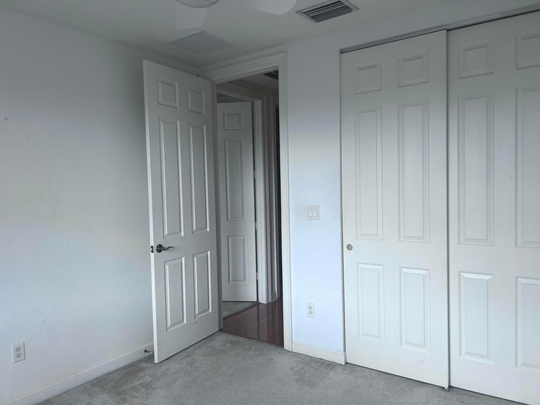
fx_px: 406
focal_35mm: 26
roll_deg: +1.6
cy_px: 202
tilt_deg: -3.4
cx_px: 270
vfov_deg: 53.1
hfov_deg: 67.3
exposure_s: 1/194
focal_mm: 5.7
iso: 40
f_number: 1.5
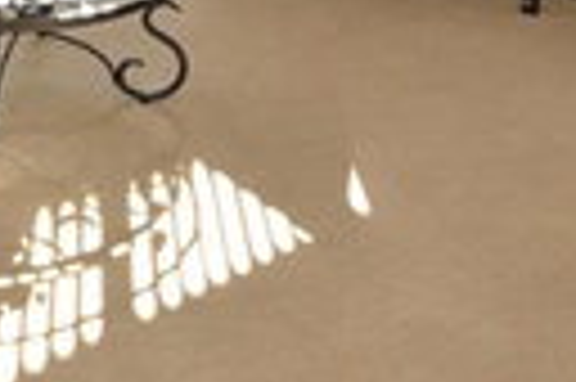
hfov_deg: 28.7
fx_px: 989
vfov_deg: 20.8
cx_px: -94
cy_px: -45
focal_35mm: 62
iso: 900
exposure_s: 1/60
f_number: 7.1
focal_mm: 11
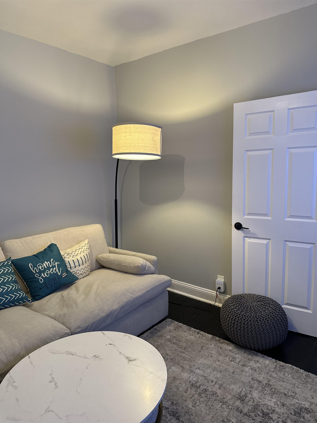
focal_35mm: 24
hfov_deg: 56.8
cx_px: 158
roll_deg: +0.4
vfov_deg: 71.6
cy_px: 212
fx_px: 293
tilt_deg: -8.3
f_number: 1.78
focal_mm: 6.86
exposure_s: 1/60
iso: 250
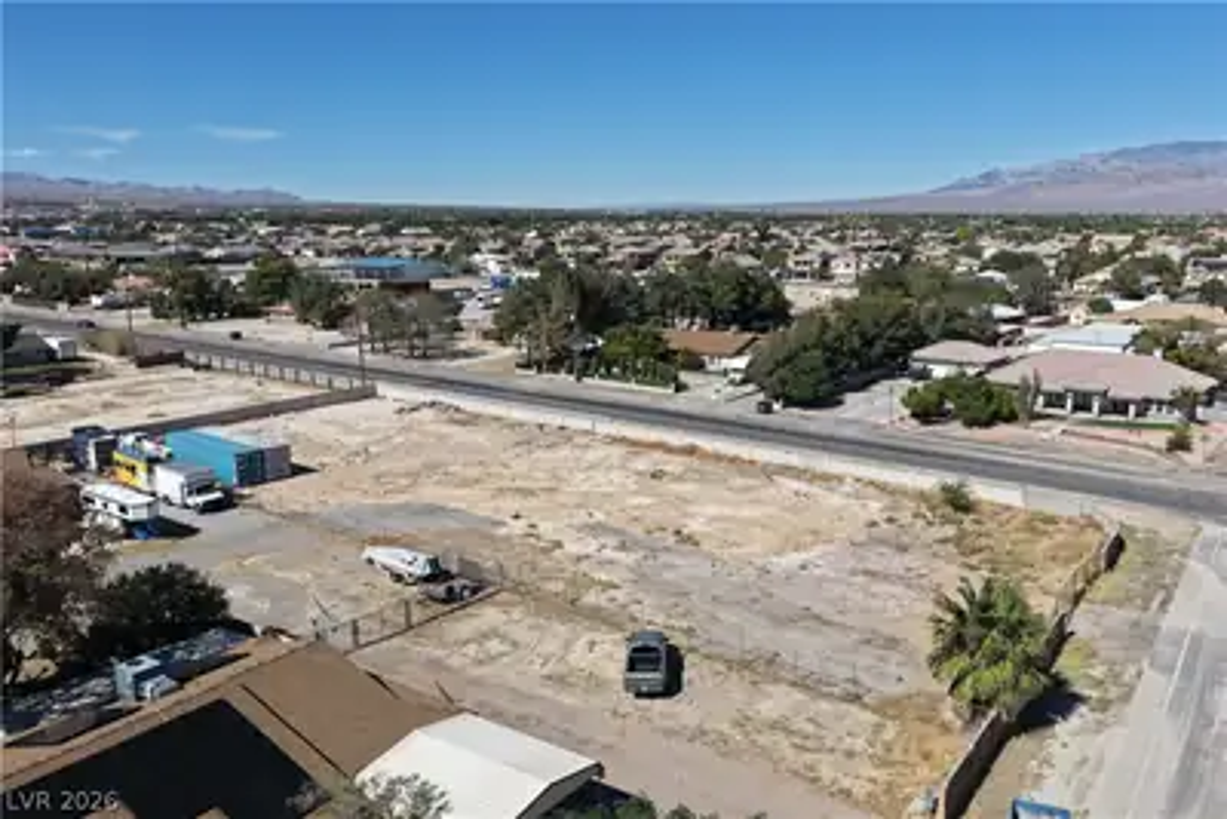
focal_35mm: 28
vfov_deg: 46.4
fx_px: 955
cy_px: 410
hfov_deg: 65.5
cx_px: 614
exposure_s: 1/2000
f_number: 2.8
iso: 100
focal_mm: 14.45
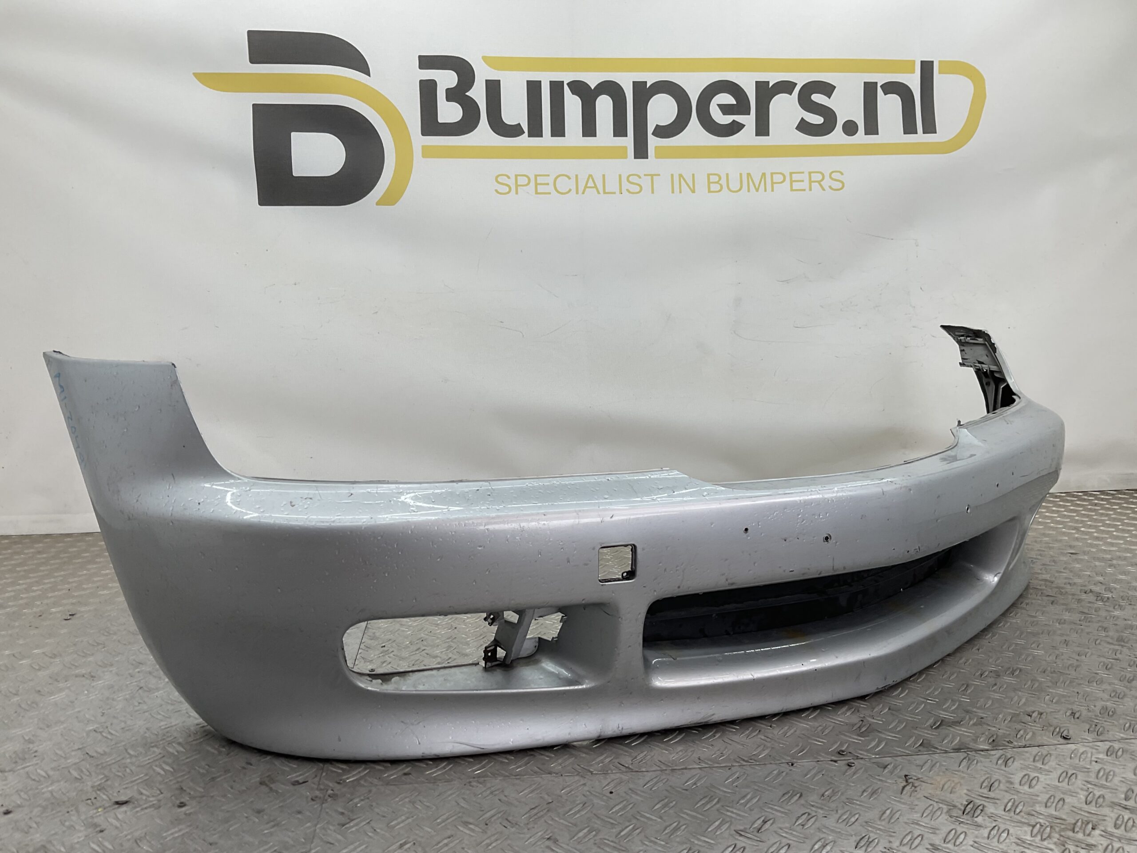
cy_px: 426
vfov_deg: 48.2
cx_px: 568
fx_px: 953
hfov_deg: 61.7
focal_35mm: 29
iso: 20
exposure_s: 1/120
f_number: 1.8
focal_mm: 3
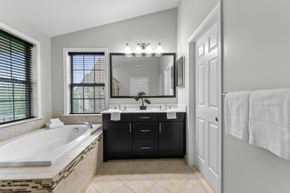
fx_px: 123
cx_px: 145
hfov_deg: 99.3
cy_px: 96
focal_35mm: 15
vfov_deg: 76.2
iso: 3200
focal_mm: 15.3
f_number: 11
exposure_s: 1/20
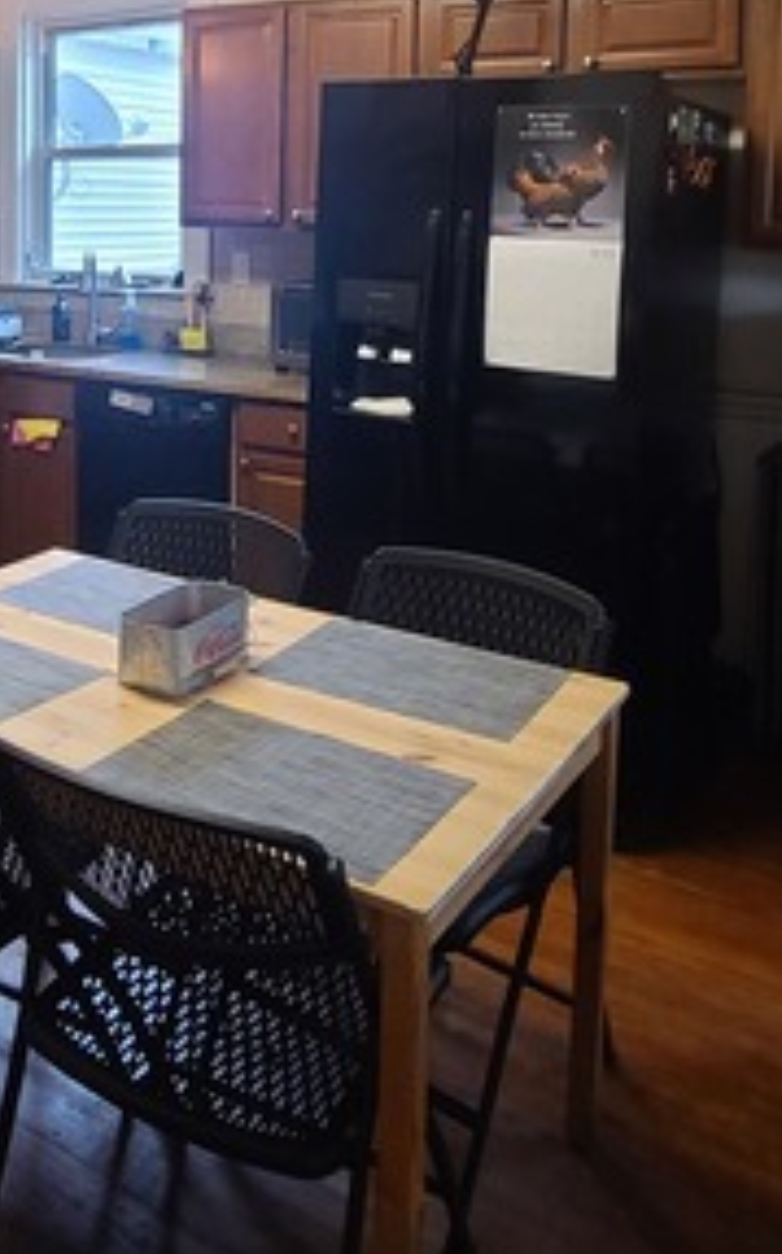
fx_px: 1093
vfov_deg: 56.0
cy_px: 275
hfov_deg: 38.2
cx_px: 181
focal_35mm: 32
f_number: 2.2
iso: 250
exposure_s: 1/60
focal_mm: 2.2
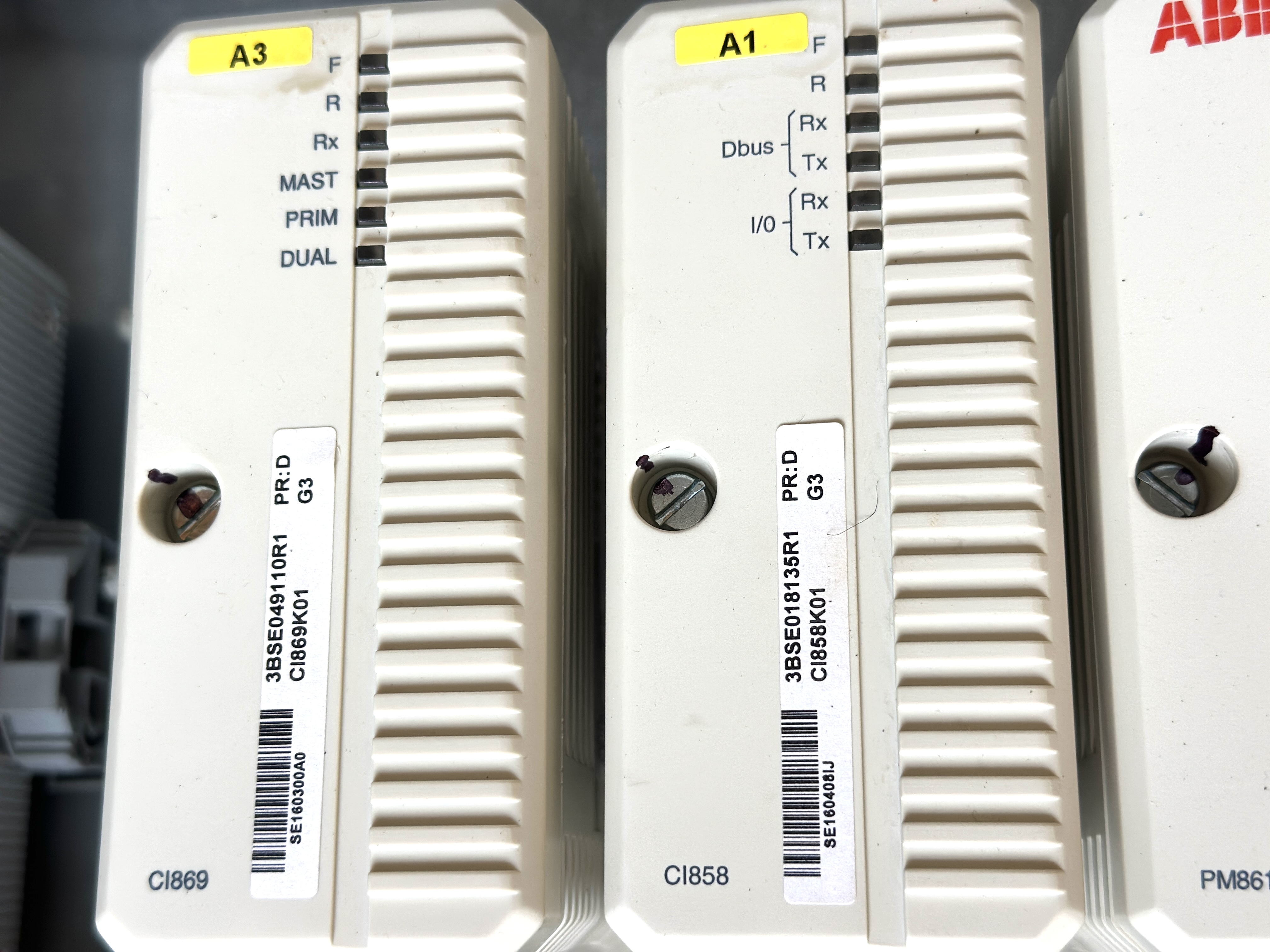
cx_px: 635
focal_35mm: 48
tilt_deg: -75.6
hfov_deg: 39.7
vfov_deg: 30.3
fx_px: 1761
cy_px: 476
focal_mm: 6.86
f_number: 1.78
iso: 80
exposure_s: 1/767
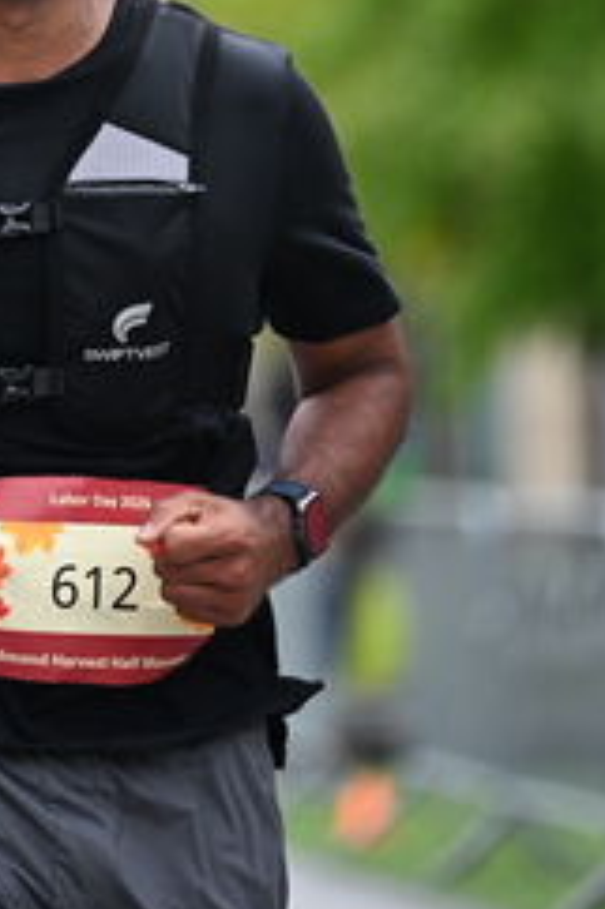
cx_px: 62
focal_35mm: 398
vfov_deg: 5.2
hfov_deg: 3.4
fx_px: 10047
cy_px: 34
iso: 640
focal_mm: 175
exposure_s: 1/2000
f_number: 2.8
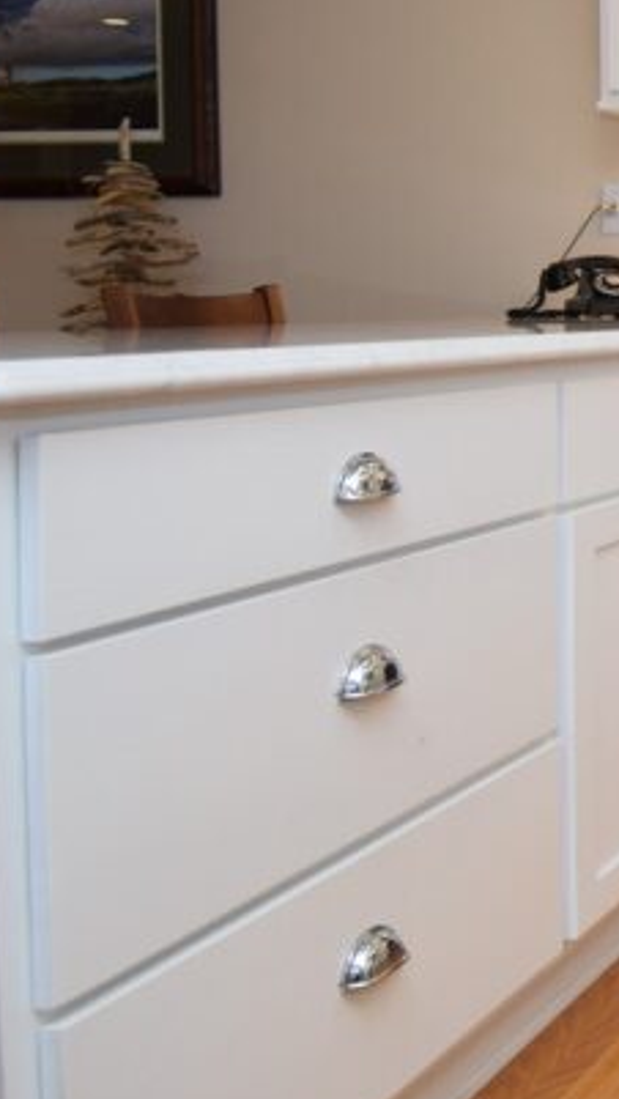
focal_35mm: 47
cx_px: 1345
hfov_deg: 16.6
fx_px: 1369
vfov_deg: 42.6
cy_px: 299
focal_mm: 10
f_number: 5.6
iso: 400
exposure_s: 1/125
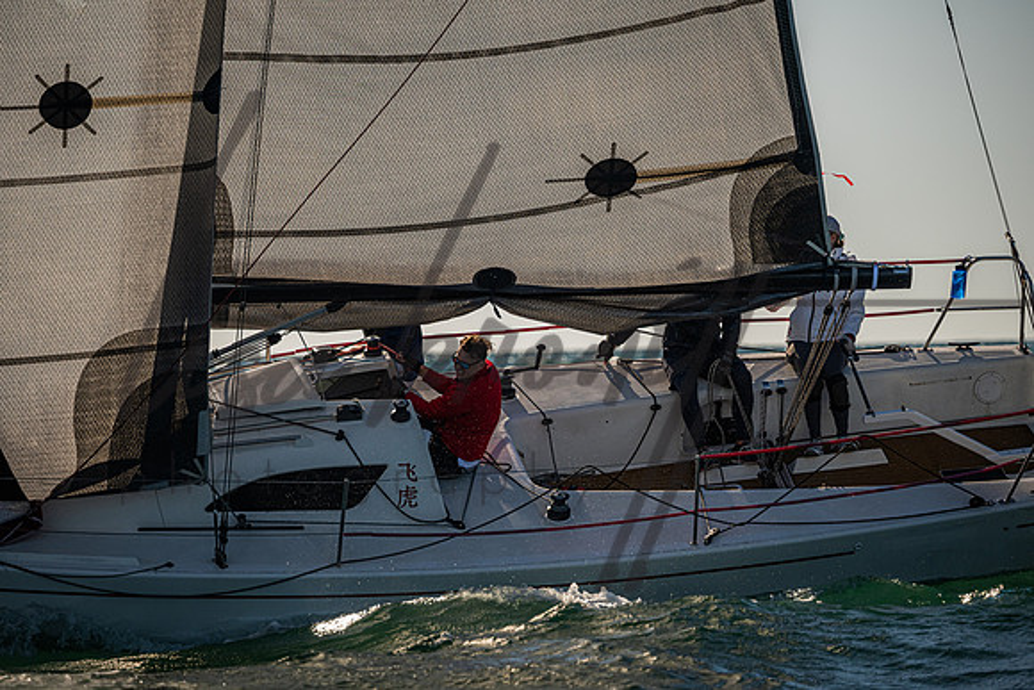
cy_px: 345
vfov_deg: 4.4
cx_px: 517
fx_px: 9062
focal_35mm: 315
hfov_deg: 6.5
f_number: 5.6
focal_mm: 300
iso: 400
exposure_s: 1/4000
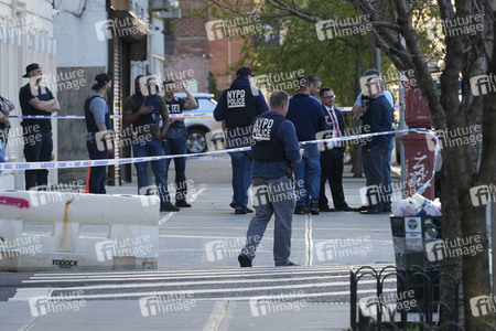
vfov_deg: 3.4
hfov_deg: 5.2
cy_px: 166
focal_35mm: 400
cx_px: 248
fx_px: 5511
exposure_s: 1/400
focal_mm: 400
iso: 2500
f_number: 11
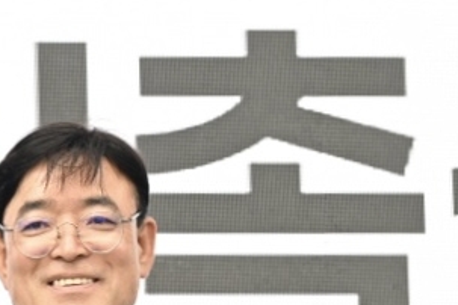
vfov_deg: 4.3
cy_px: 477
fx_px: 4033
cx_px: -382
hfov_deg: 6.4
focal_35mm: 317
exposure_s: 1/200
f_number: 6.3
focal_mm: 75
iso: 500
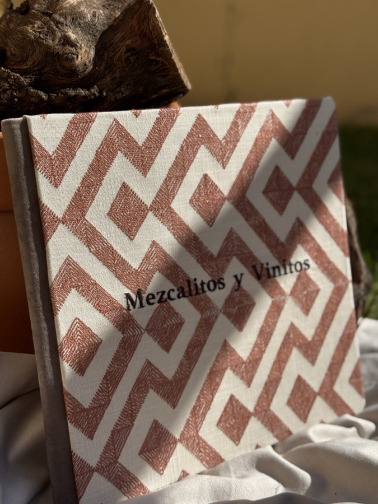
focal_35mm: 48
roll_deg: -0.8
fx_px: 699
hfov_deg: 30.3
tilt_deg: -16.0
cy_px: 252
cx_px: 189
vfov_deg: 39.7
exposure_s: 1/9009
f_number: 1.78
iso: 80
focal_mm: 6.76
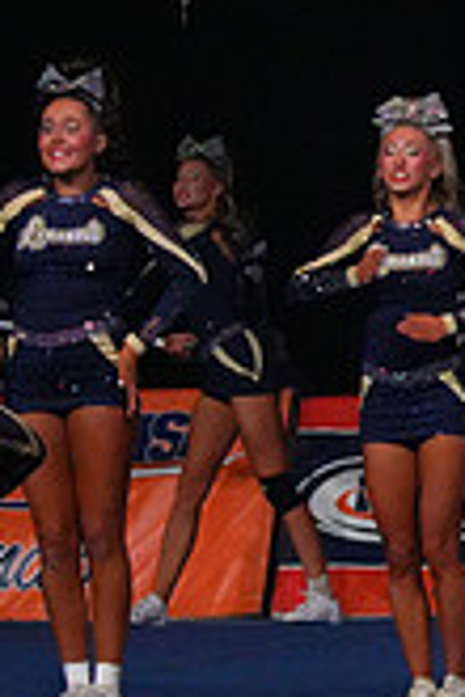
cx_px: 1154
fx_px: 8854
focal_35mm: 457
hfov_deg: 3.0
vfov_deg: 4.5
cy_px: 53
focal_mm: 130
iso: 16000
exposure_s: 1/1250
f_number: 5.6
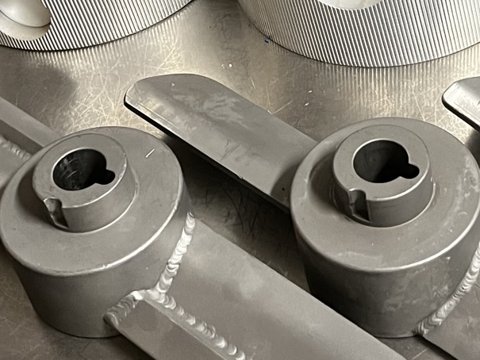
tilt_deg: -40.6
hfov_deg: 22.2
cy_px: -51
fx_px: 1220
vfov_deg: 16.2
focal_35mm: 88
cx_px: 313
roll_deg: +10.4
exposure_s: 1/60
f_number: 1.6
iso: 320
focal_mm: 5.1
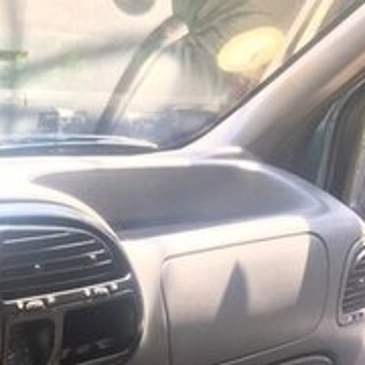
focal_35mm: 94
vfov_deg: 17.6
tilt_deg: -24.4
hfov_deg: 16.1
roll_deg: -3.5
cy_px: 445
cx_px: -258
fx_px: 1121
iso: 32
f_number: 2.2
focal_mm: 4.15
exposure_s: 1/100
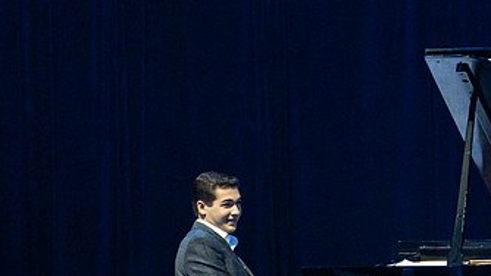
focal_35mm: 555
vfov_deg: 2.2
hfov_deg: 3.9
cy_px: 100
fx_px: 7227
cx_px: 800
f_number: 7.1
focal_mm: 158
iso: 2500
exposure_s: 1/250
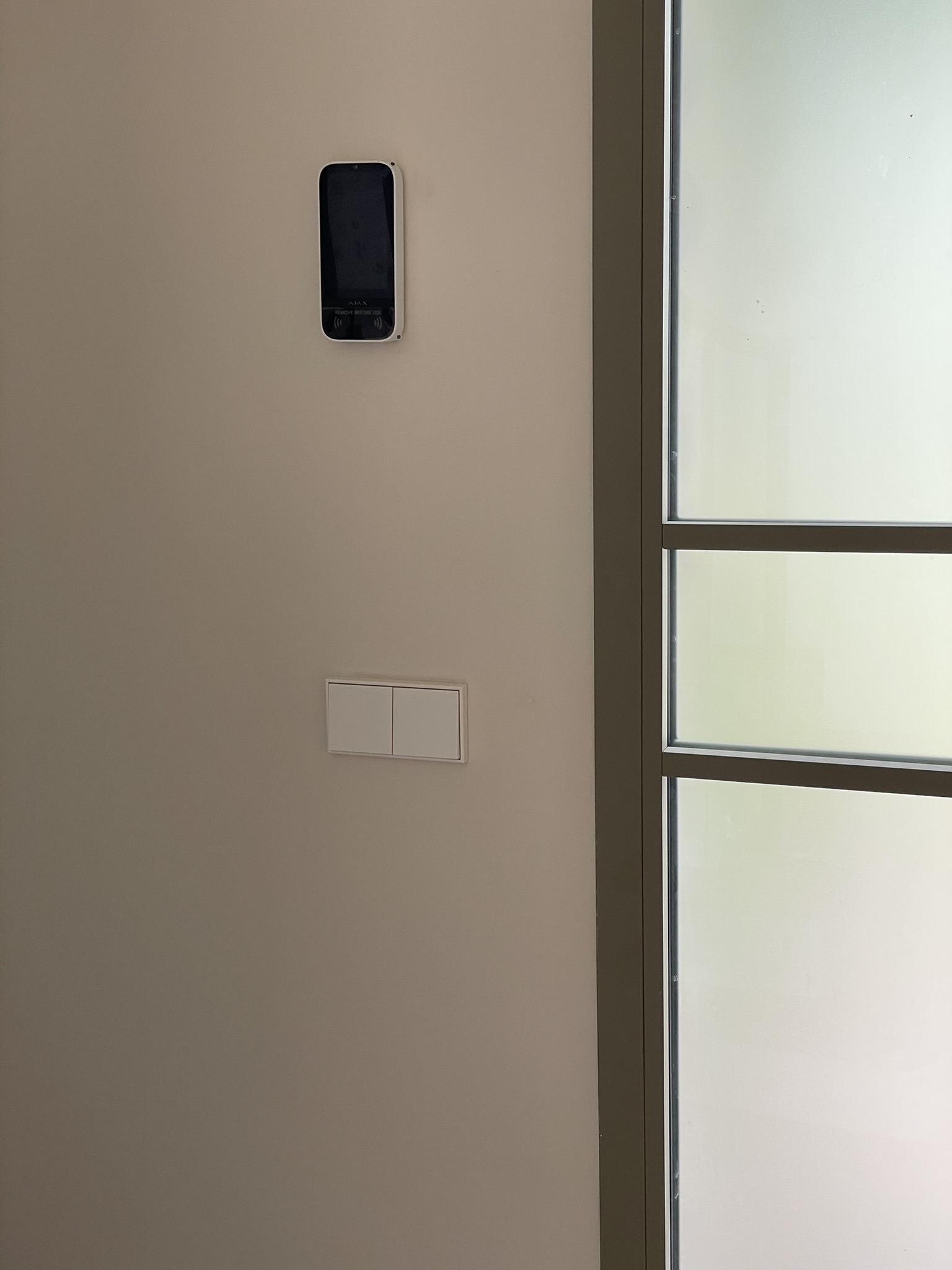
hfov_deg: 28.0
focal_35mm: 52
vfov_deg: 36.8
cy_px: 635
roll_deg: +1.1
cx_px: 476
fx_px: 1907
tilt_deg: -9.3
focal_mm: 6
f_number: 2
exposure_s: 1/99
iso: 40
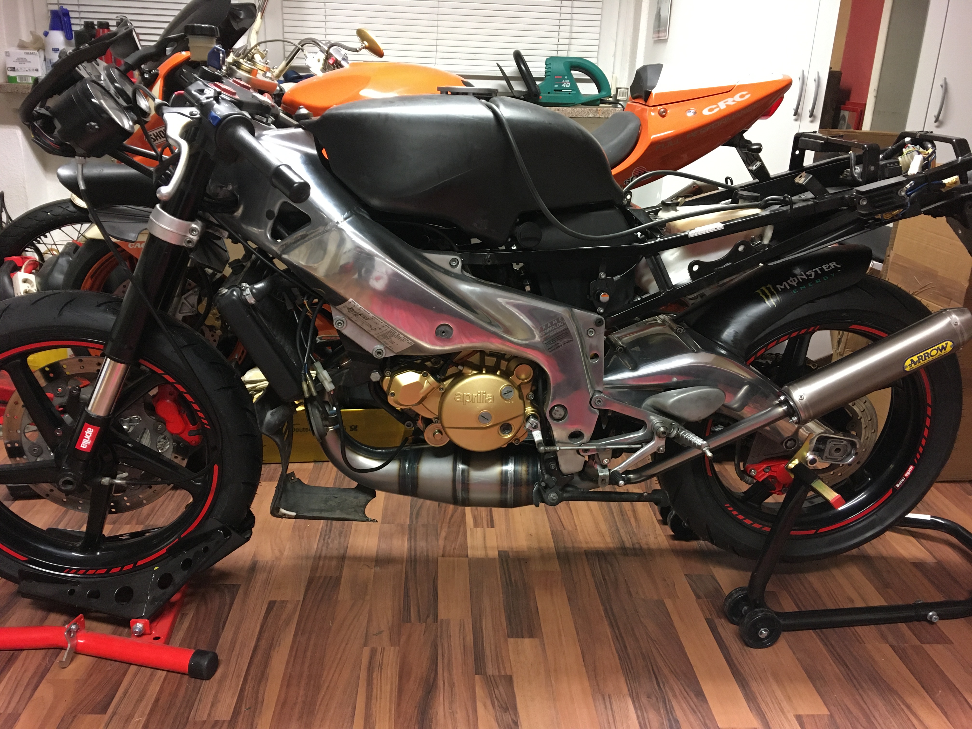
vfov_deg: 48.2
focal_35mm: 29
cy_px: 364
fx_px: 814
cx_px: 486
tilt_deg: -19.4
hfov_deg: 61.7
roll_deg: -3.0
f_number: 2.2
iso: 200
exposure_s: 1/20
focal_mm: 4.15
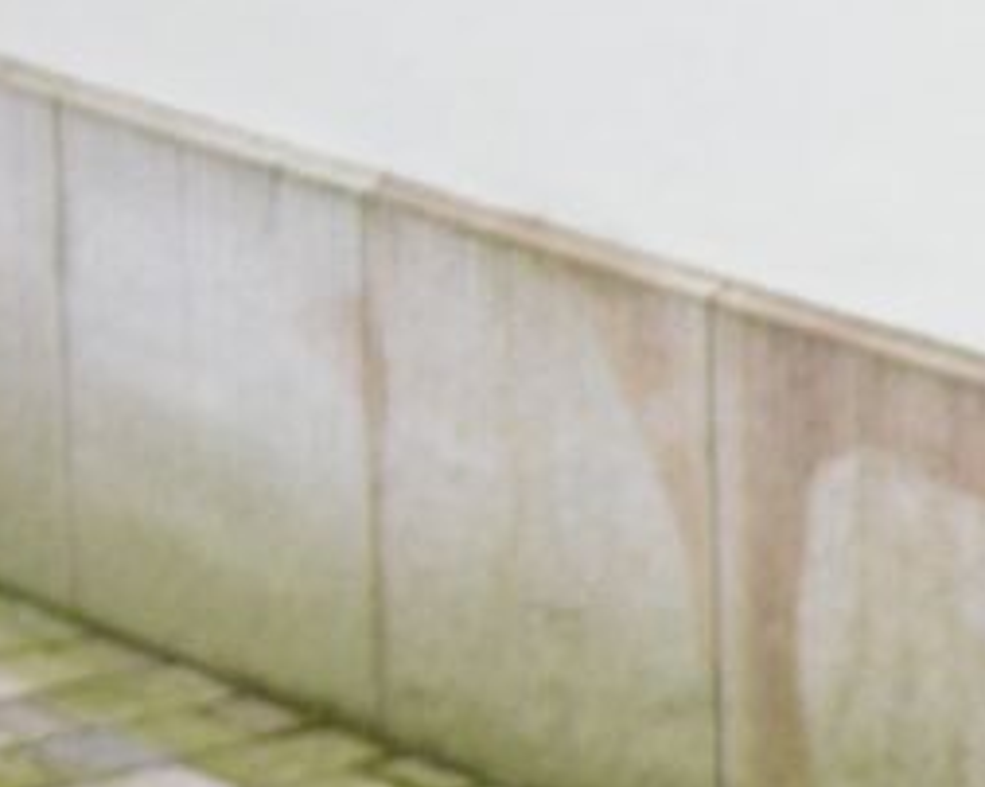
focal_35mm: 288
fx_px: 8389
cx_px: 1997
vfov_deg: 5.4
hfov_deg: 6.5
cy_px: 814
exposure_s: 1/125
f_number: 4.4
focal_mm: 11.5
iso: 166
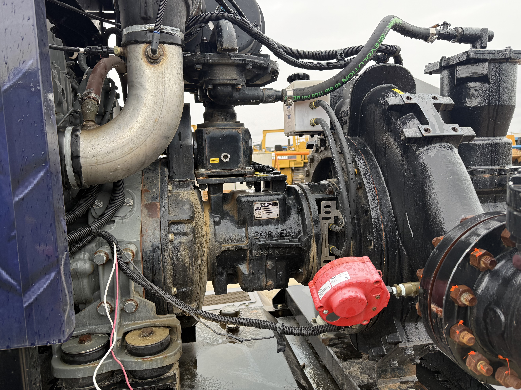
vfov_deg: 53.1
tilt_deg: -4.7
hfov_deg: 67.3
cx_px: 259
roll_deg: +1.0
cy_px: 192
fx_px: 391
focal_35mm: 26
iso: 100
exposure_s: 1/266
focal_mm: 6.76
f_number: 1.78
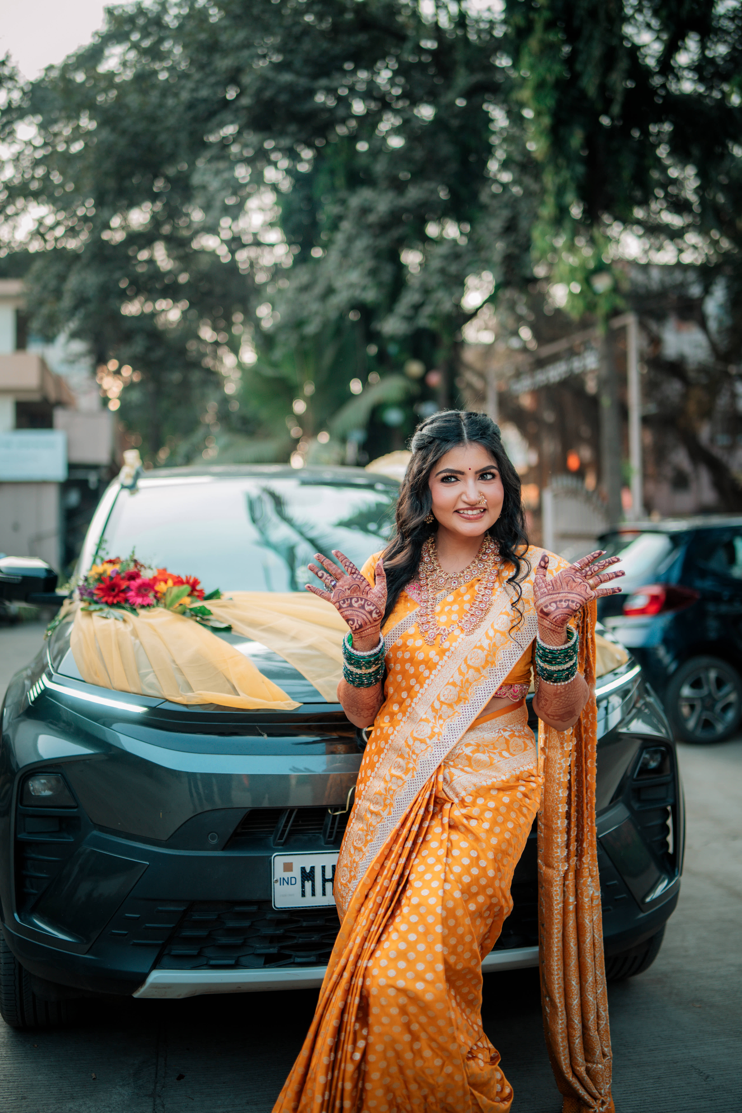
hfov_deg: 37.9
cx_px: 371
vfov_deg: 54.4
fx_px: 1082
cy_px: 556
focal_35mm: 35
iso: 160
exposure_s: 1/400
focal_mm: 35
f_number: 1.4
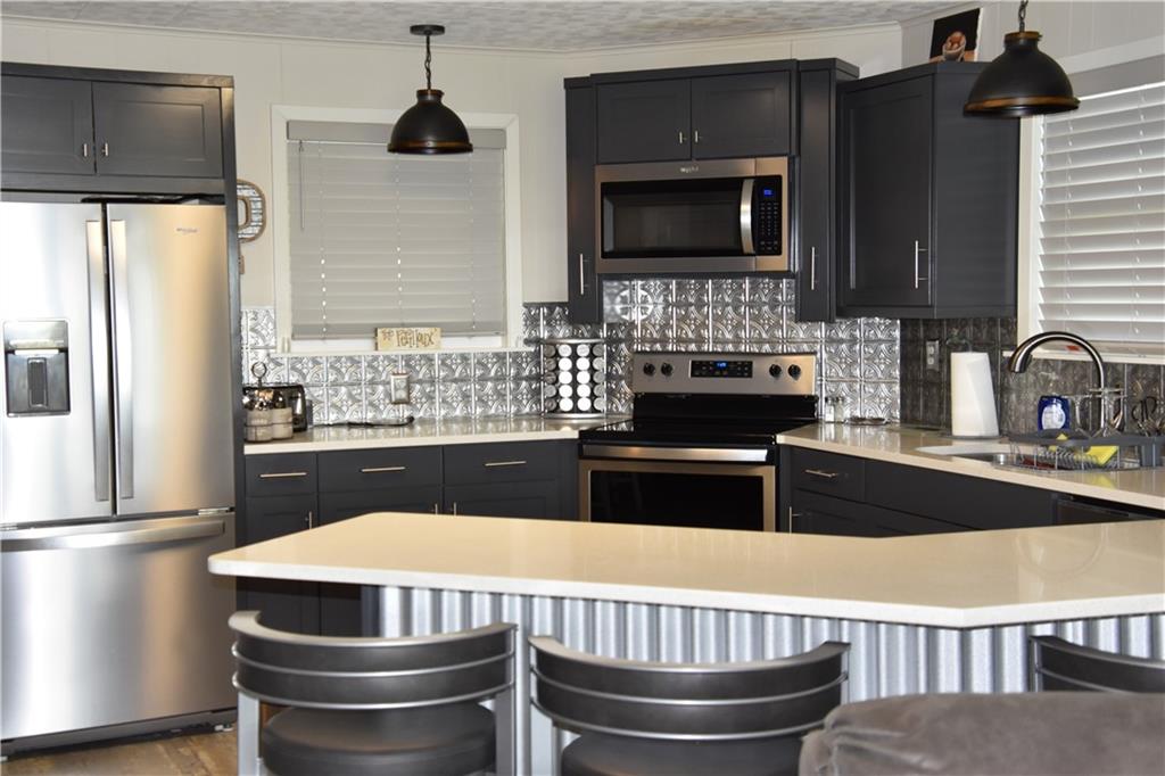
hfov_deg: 41.1
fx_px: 1553
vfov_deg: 28.1
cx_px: 582
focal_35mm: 48
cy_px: 388
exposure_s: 1/80
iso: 800
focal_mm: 32
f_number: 4.5
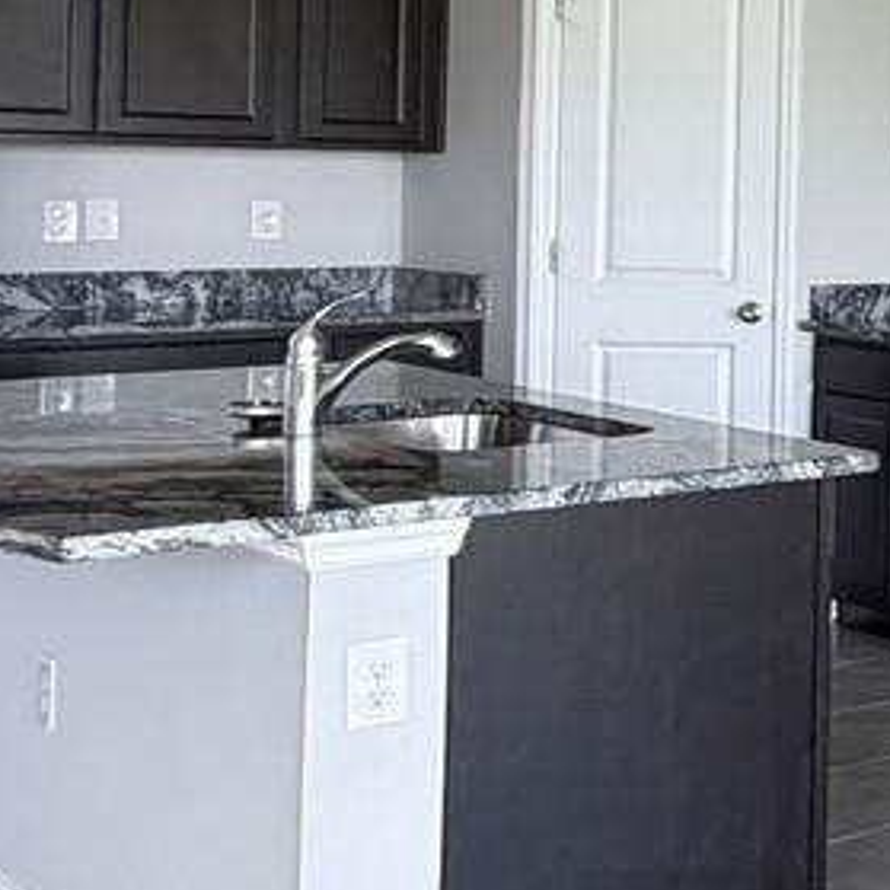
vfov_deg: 23.9
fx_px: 2065
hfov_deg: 17.9
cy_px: 175
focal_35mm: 71
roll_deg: -1.4
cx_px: 1726
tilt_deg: -0.4
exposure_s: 1/60
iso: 250
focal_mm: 2.22
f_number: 2.2
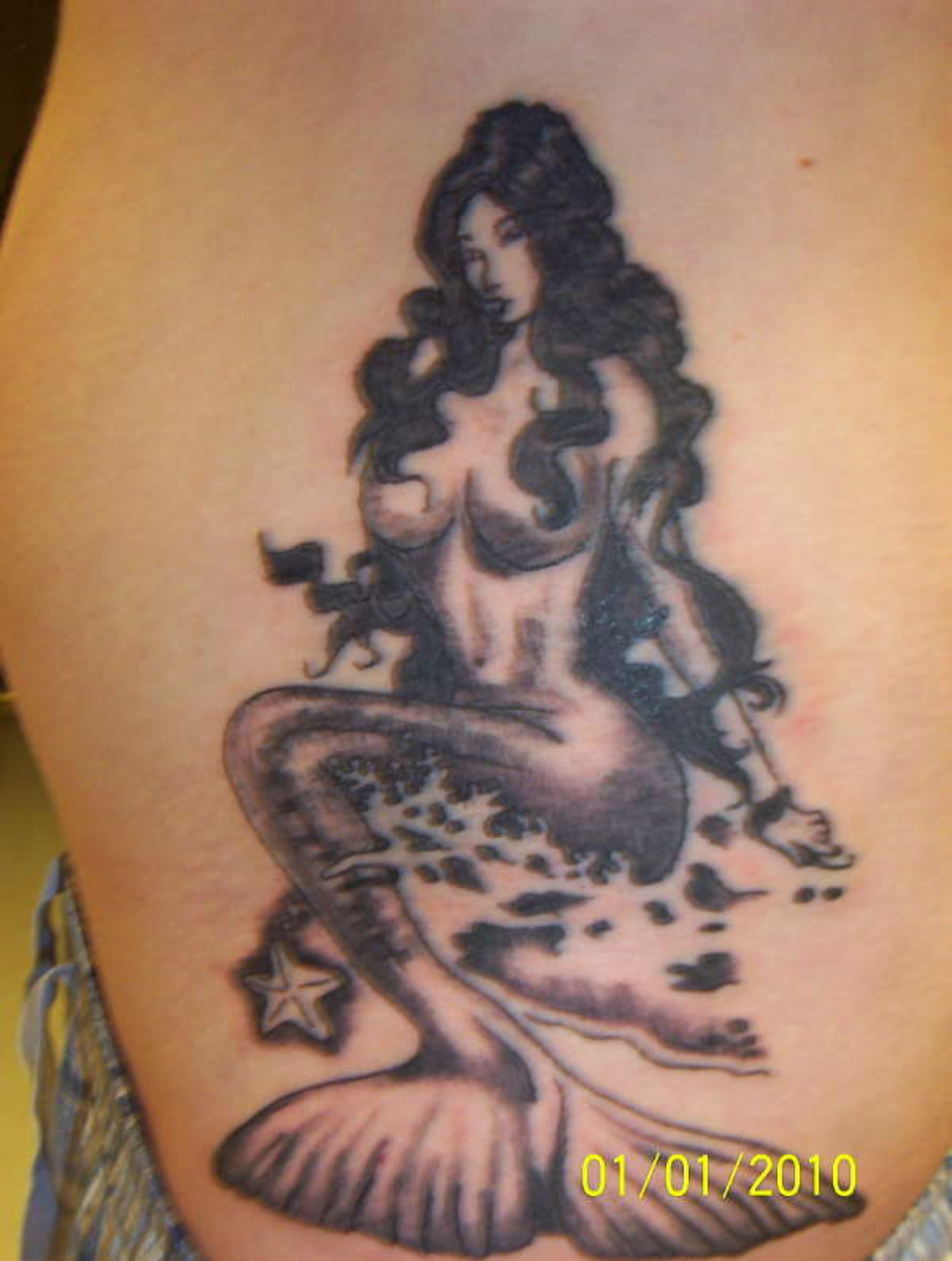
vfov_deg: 51.3
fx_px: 1315
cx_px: 476
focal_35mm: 36
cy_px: 630
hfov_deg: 39.8
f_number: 2.76
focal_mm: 5.54
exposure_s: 1/30
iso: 140
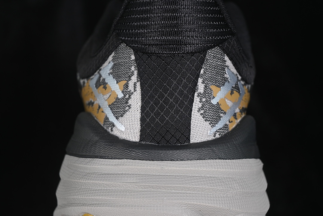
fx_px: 673
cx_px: 162
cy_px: 108
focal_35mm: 75
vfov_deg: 18.2
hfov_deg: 27.0
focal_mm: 50
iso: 160
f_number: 6.3
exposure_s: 1/60
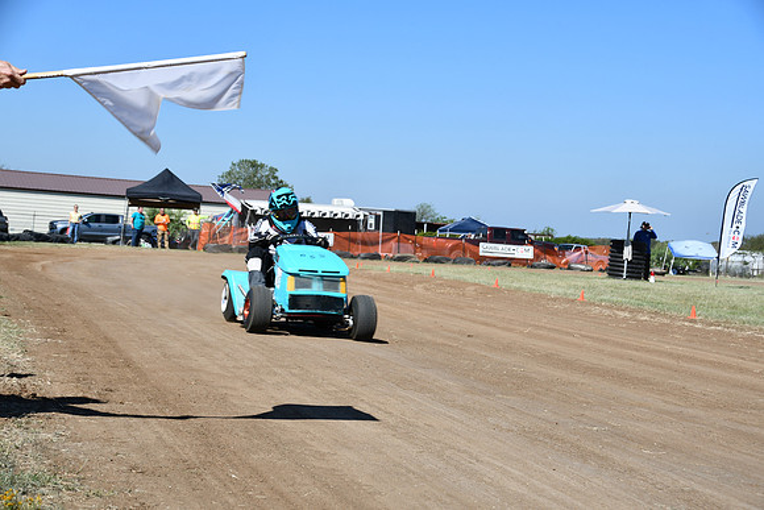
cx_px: 382
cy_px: 255
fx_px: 1401
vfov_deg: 20.6
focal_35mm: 66
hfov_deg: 30.5
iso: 100
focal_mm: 44
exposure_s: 1/320
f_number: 9
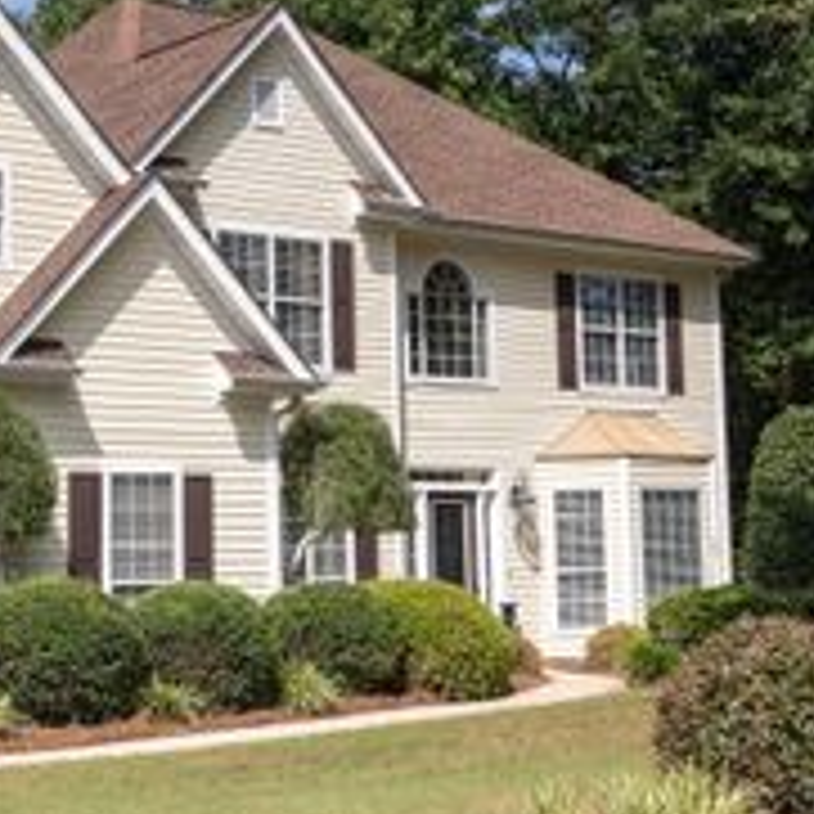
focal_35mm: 76
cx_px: 292
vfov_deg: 22.7
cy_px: 371
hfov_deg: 22.6
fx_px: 2027
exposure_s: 1/8000
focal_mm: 32.5
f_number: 8
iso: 1000
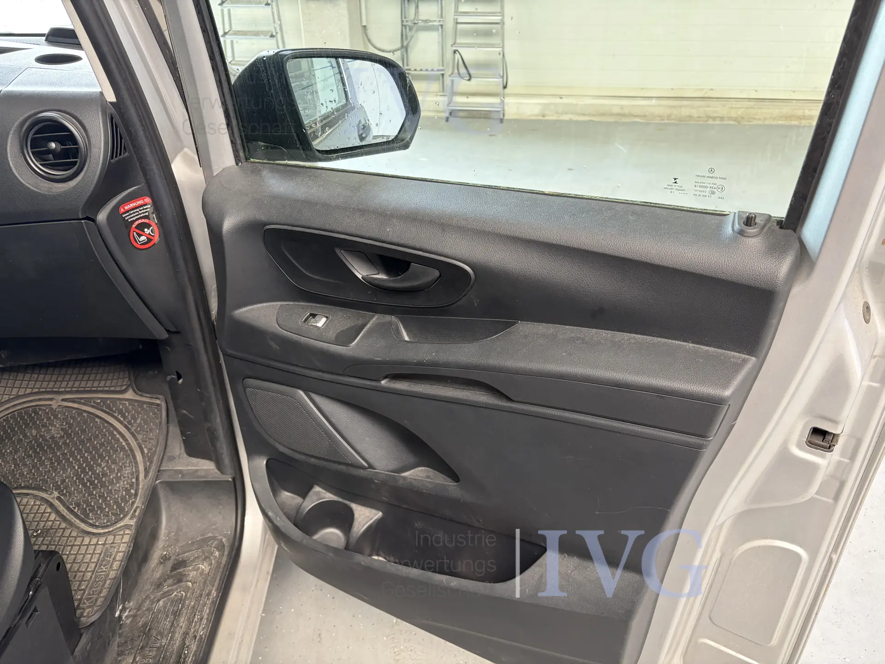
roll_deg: +0.7
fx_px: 665
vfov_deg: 53.1
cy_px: 332
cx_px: 442
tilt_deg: -29.9
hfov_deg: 67.3
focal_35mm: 26
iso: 160
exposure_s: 1/60
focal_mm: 5.96
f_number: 1.6
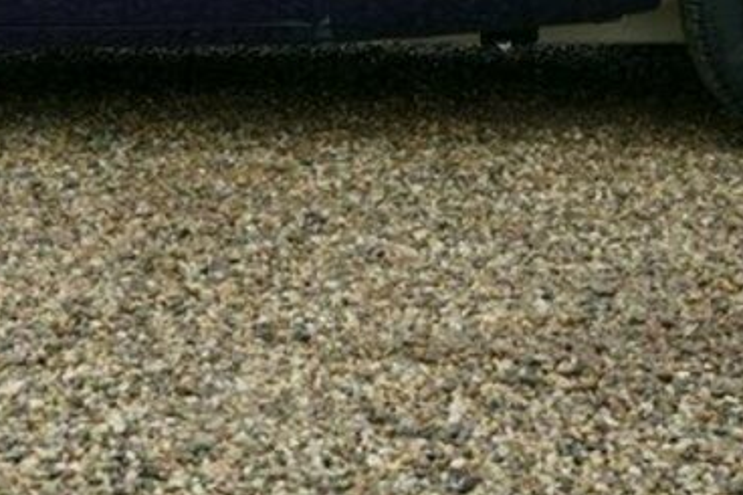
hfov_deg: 18.3
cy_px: -98
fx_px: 2290
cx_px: 184
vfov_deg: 12.1
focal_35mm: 111
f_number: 6.3
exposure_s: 1/60
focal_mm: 34
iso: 160
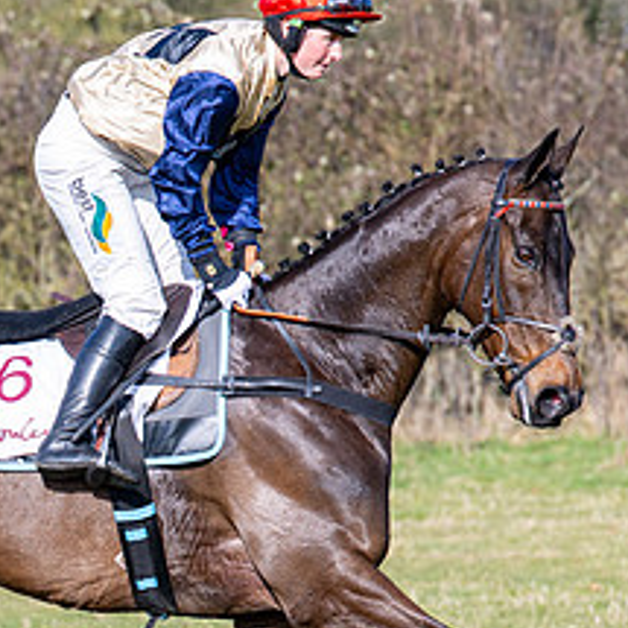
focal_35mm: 381
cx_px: 159
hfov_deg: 4.6
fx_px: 7820
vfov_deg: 4.6
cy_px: 468
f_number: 2.8
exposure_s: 1/1600
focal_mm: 95
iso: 100
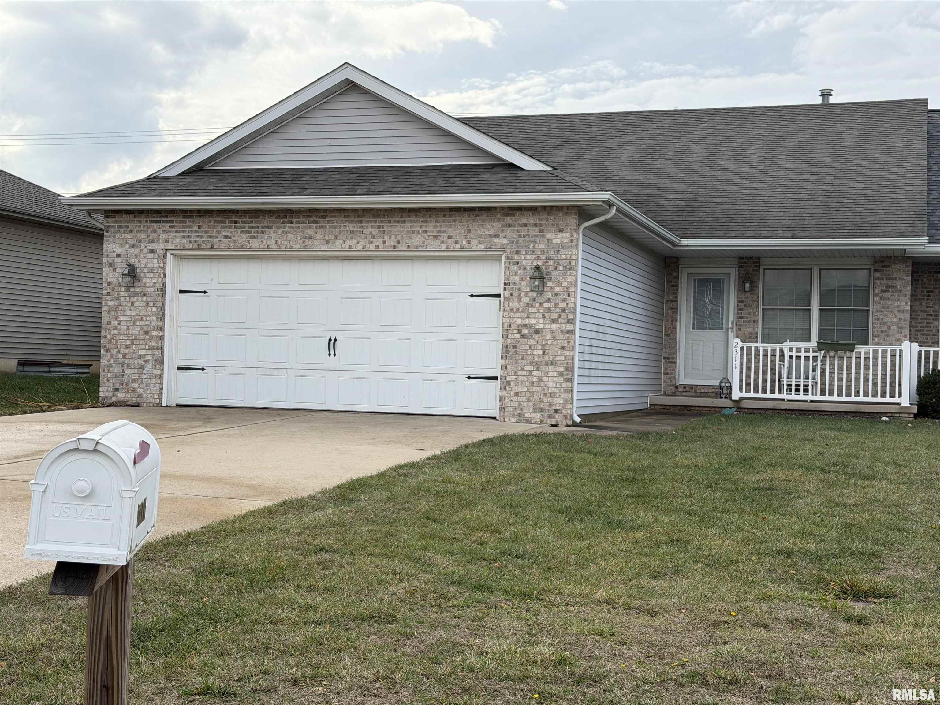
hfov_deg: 39.7
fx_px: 1303
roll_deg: -1.3
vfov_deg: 30.3
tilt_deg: +1.8
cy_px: 352
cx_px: 470
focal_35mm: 48
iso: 100
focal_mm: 6.76
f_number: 1.78
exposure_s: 1/2146
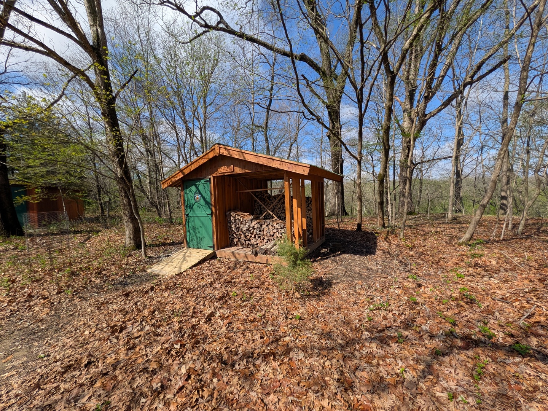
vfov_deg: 94.5
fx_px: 190
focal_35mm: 12
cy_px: 206
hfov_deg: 110.5
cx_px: 274
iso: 45
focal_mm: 2.02
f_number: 1.7
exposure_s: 1/2439
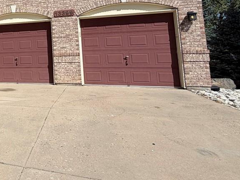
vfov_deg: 35.4
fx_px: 271
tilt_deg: +6.7
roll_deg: +1.0
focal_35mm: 39
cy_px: 30
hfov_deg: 37.2
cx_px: -44
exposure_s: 1/1285
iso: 20
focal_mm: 2.22
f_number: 2.2
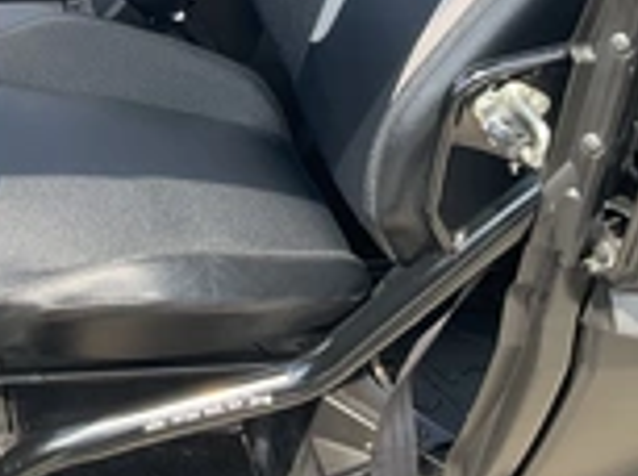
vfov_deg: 18.9
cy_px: 21
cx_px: 42
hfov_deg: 24.8
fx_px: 1397
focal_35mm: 76
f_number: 1.8
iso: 32
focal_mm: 3
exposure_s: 1/163
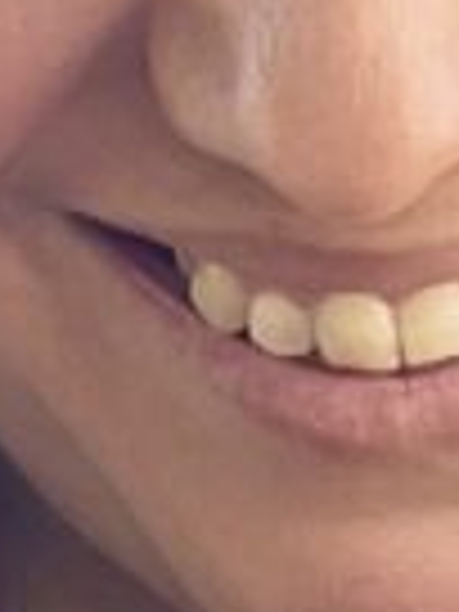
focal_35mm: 226
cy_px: -184
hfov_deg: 6.5
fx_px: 3996
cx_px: 531
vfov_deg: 8.6
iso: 64
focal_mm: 2.71
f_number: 2.2
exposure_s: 1/121
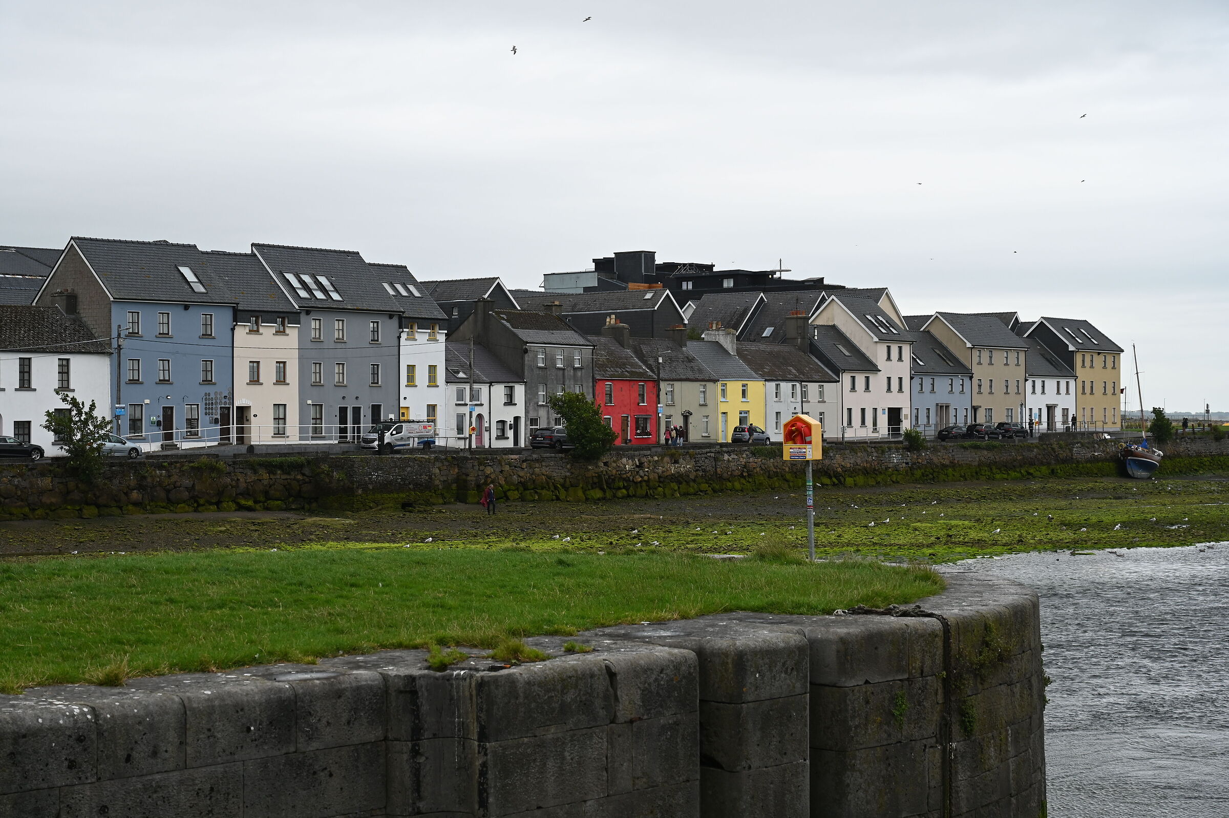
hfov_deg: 32.4
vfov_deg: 21.9
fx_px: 2115
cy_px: 409
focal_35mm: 62
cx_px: 614
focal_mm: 62
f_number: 6.3
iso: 500
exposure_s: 1/500
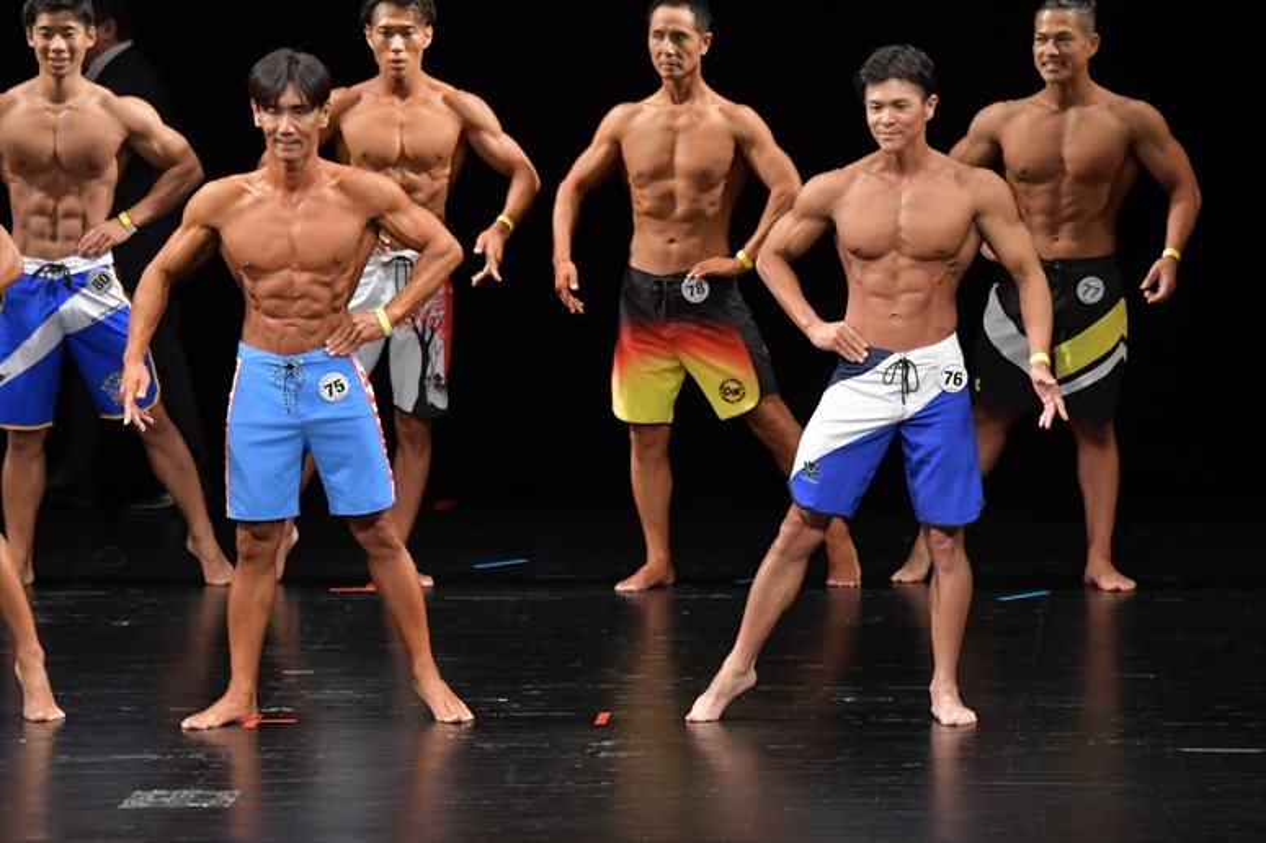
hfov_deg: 7.6
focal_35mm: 270
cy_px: 422
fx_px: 9490
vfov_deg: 5.1
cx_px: 633
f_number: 5.6
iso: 3200
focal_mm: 180
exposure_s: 1/400
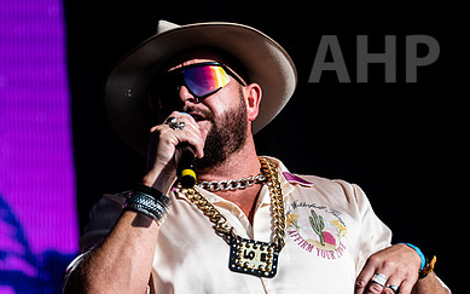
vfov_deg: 5.4
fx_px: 3099
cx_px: 210
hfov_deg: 8.7
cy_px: 159
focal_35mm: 242
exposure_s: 1/6400
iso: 640
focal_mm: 130
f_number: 4
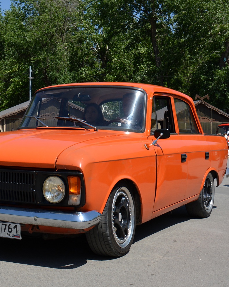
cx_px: 73
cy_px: 142
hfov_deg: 26.9
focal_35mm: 56
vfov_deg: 33.6
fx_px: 474
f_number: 6.3
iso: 400
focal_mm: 26
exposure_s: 1/1600
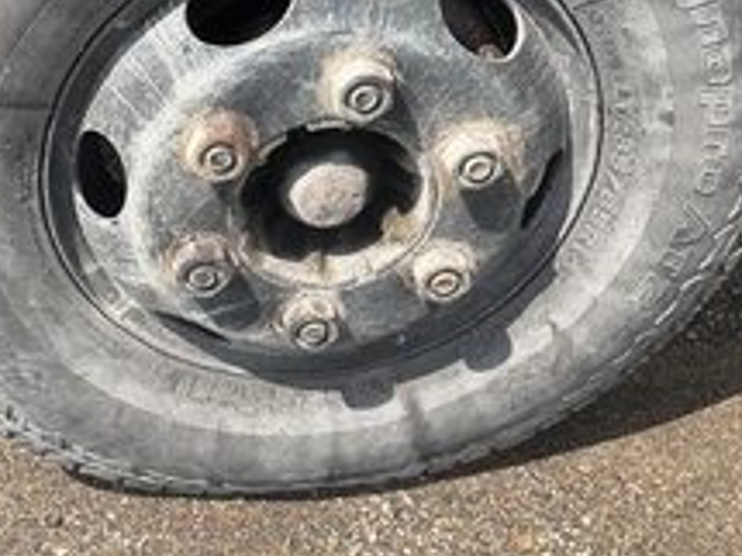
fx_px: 1157
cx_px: 204
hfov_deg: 34.9
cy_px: 128
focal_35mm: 54
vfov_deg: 26.6
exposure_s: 1/804
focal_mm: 3
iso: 25
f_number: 1.8
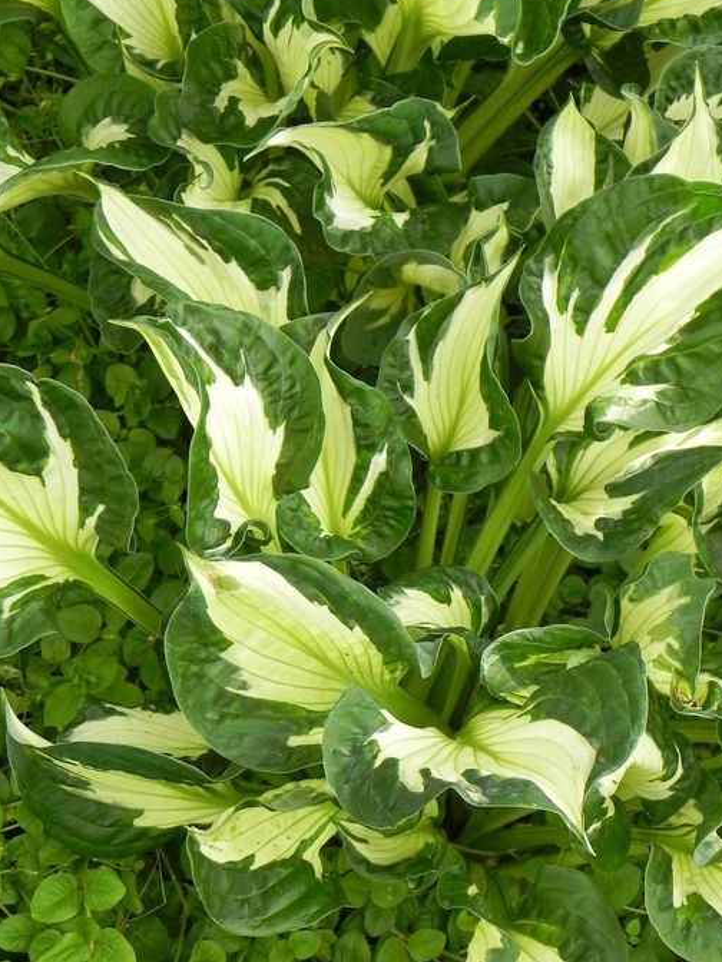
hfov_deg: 11.9
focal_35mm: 125
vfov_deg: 15.8
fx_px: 3476
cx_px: 425
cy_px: 528
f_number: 4.5
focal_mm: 18.8
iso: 160
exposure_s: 1/160
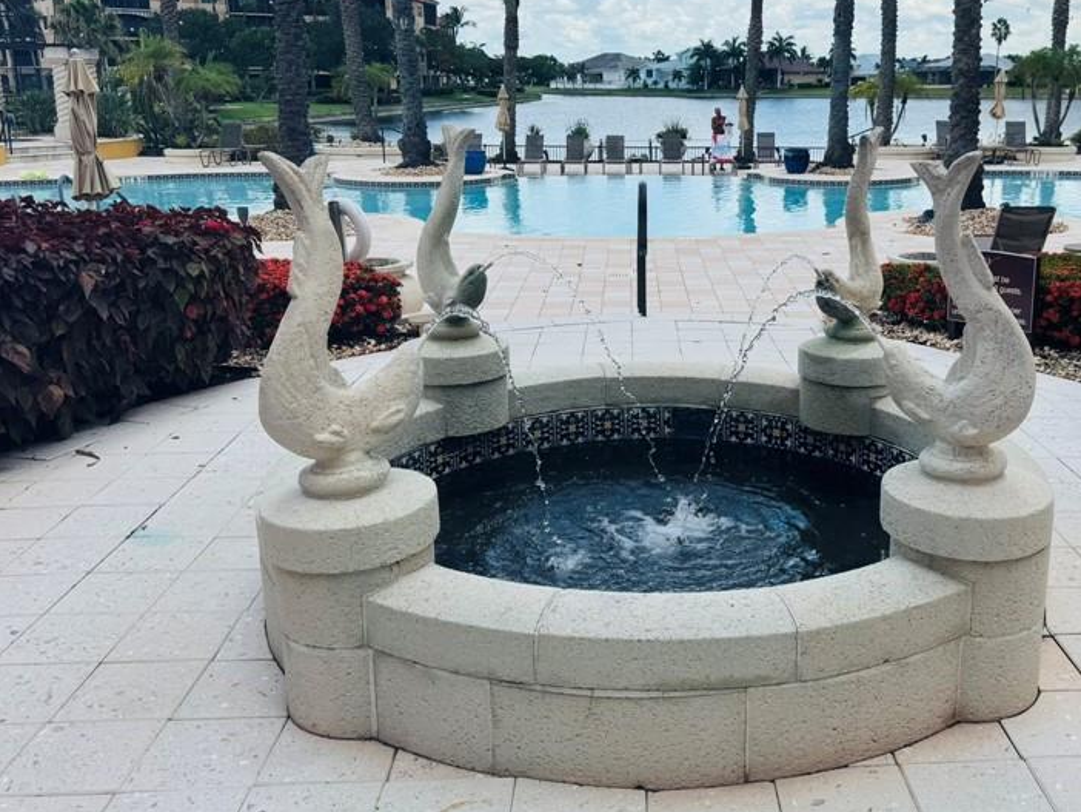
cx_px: 687
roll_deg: -0.3
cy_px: 324
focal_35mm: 35
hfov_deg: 52.0
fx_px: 1093
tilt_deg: -13.3
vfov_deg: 40.5
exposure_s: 1/3247
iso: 80
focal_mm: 6.76
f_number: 1.78
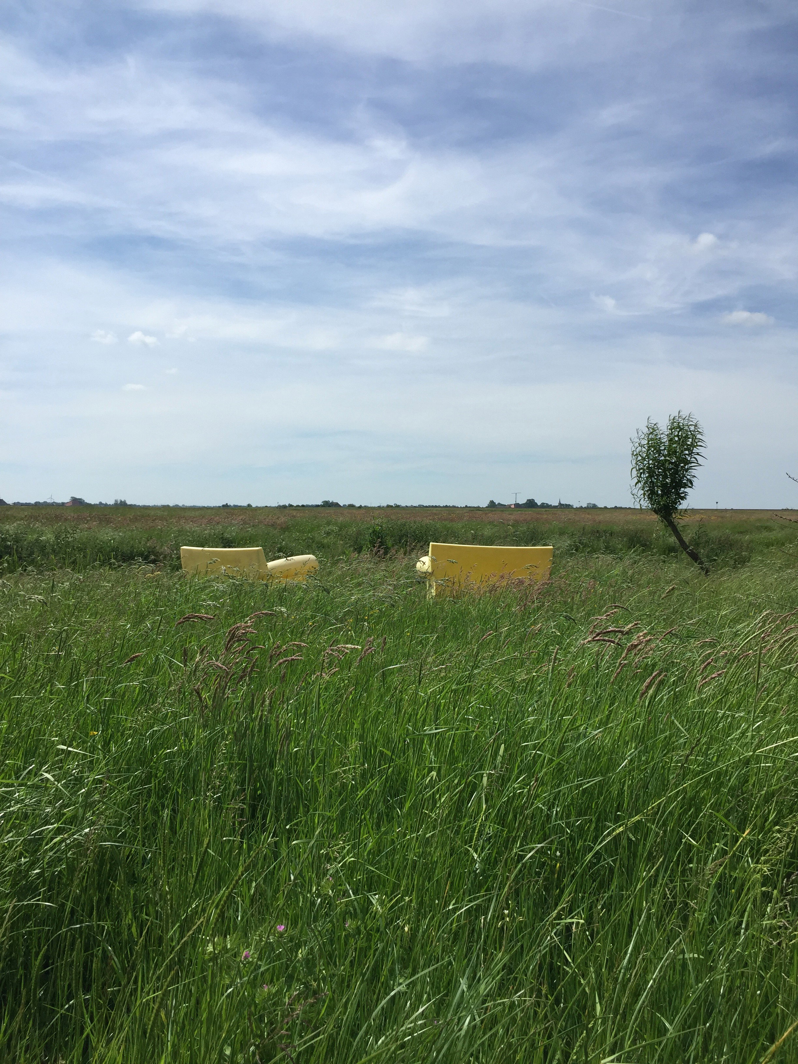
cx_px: 399
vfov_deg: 61.7
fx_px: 891
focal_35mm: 29
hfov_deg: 48.2
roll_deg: -0.6
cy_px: 532
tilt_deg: -2.3
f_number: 2.2
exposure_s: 1/3049
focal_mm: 4.15
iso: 32
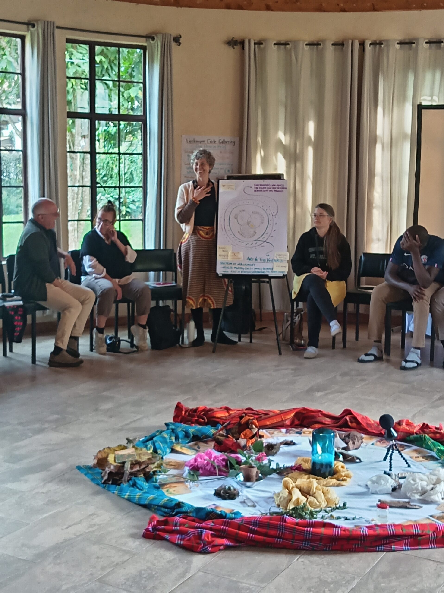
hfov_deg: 27.0
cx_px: 222
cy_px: 296
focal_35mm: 54
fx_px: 924
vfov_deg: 35.6
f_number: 1.8
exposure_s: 1/25
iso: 489
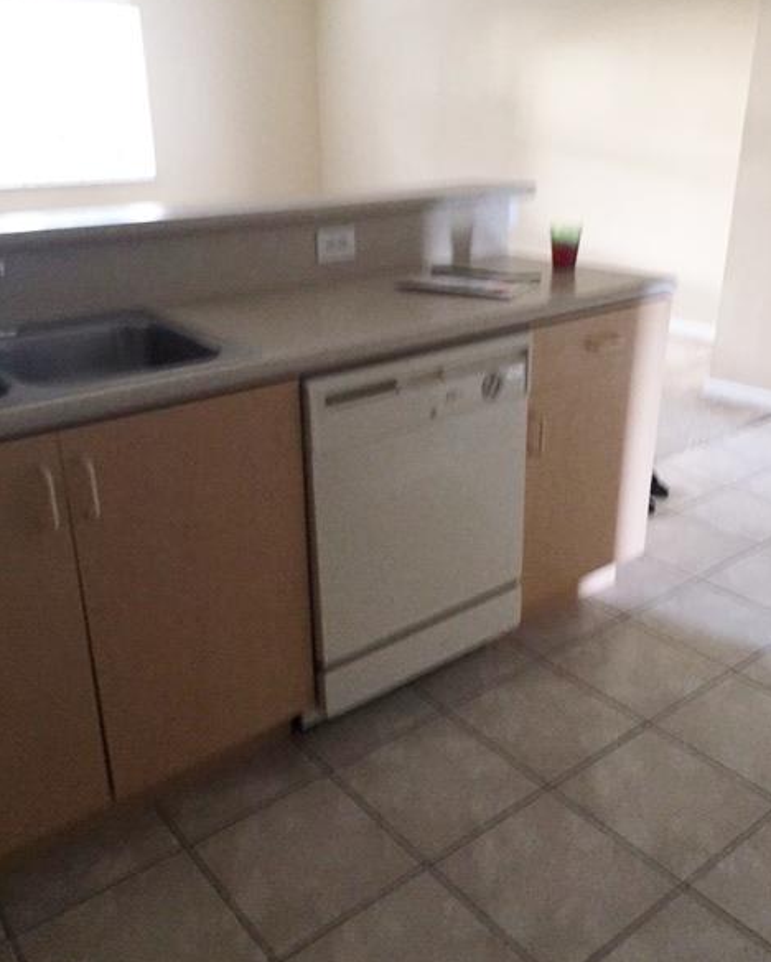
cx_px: 394
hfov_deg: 47.2
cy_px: 478
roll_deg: +1.1
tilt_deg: -24.5
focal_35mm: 31
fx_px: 883
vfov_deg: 57.1
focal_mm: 4.15
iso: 400
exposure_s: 1/15
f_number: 2.2
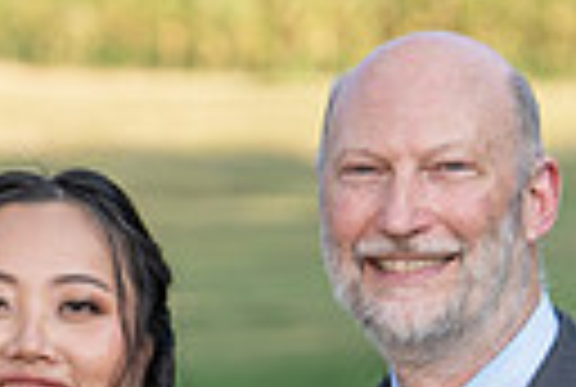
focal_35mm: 476
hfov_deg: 4.3
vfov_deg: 2.9
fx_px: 7634
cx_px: -178
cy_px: 651
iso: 125
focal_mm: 100
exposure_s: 1/200
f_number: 4
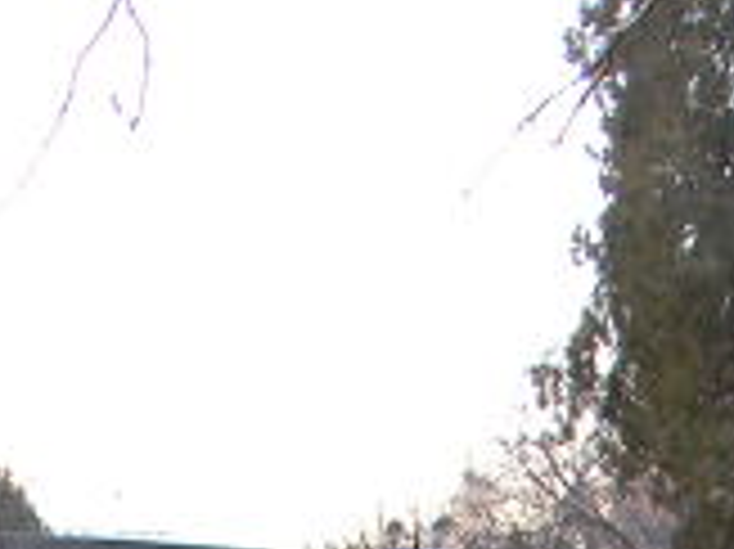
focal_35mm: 155
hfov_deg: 11.4
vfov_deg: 8.9
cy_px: 1154
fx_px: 3284
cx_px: -752
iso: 80
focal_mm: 6.4
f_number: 3.7
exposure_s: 1/23.3
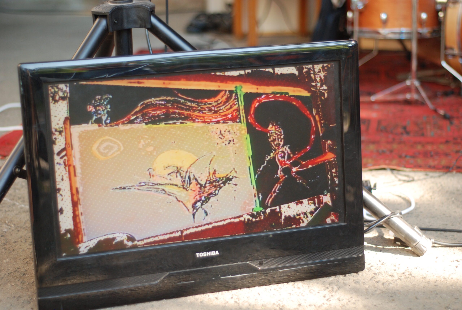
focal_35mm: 75
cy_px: 155
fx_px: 964
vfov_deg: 18.2
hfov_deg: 27.0
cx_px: 231
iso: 250
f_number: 1.8
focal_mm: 50
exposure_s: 1/320
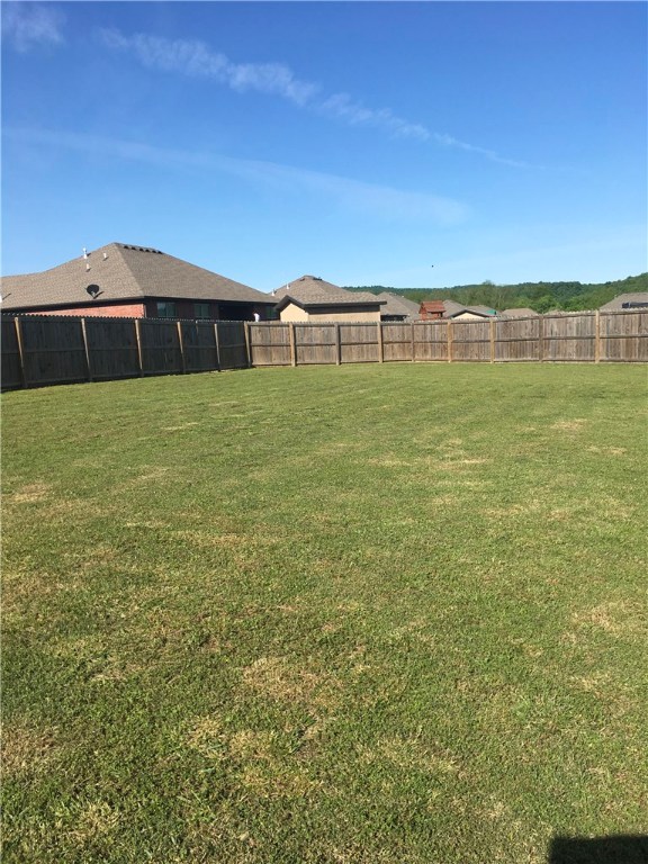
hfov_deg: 48.2
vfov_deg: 61.7
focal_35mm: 29
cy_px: 432
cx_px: 324
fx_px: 724
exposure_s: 1/1789
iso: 25
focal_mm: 4.15
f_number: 2.2
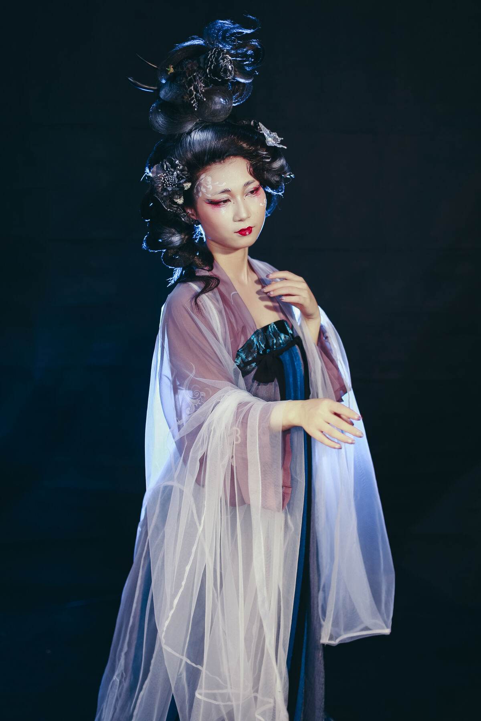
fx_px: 982
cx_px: 240
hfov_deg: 27.5
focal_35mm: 49
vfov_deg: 40.3
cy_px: 360
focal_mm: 50
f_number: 2
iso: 320
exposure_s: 1/100
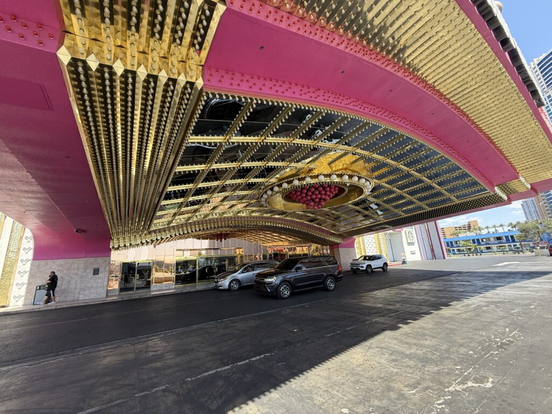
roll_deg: +3.9
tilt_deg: +13.9
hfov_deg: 102.1
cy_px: 207
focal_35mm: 14
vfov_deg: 85.7
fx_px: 223
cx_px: 276
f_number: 2.2
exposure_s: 1/353
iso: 64
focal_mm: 2.22
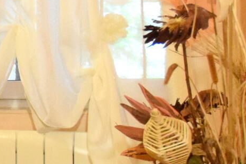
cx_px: -188
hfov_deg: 19.7
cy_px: 87
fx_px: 533
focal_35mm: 78
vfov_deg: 17.5
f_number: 3.5
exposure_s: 1/60
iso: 4000
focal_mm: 10
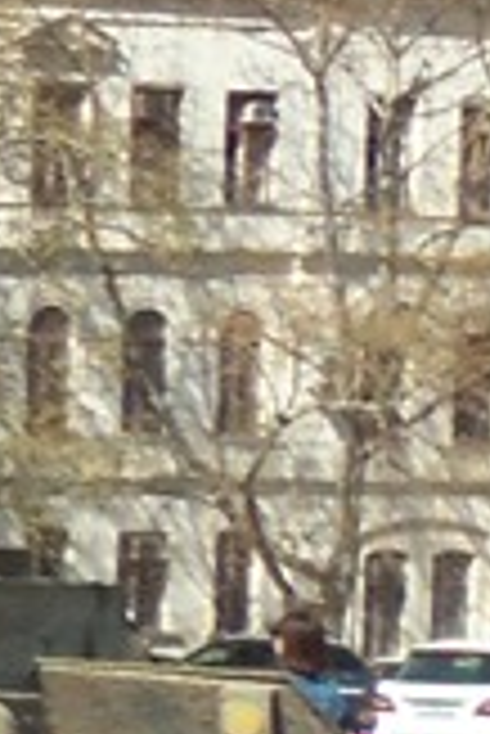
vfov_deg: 8.9
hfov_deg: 5.1
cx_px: -1726
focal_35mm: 230
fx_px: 4686
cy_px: 808
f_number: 8.6
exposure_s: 1/125
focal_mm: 5.2
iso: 80
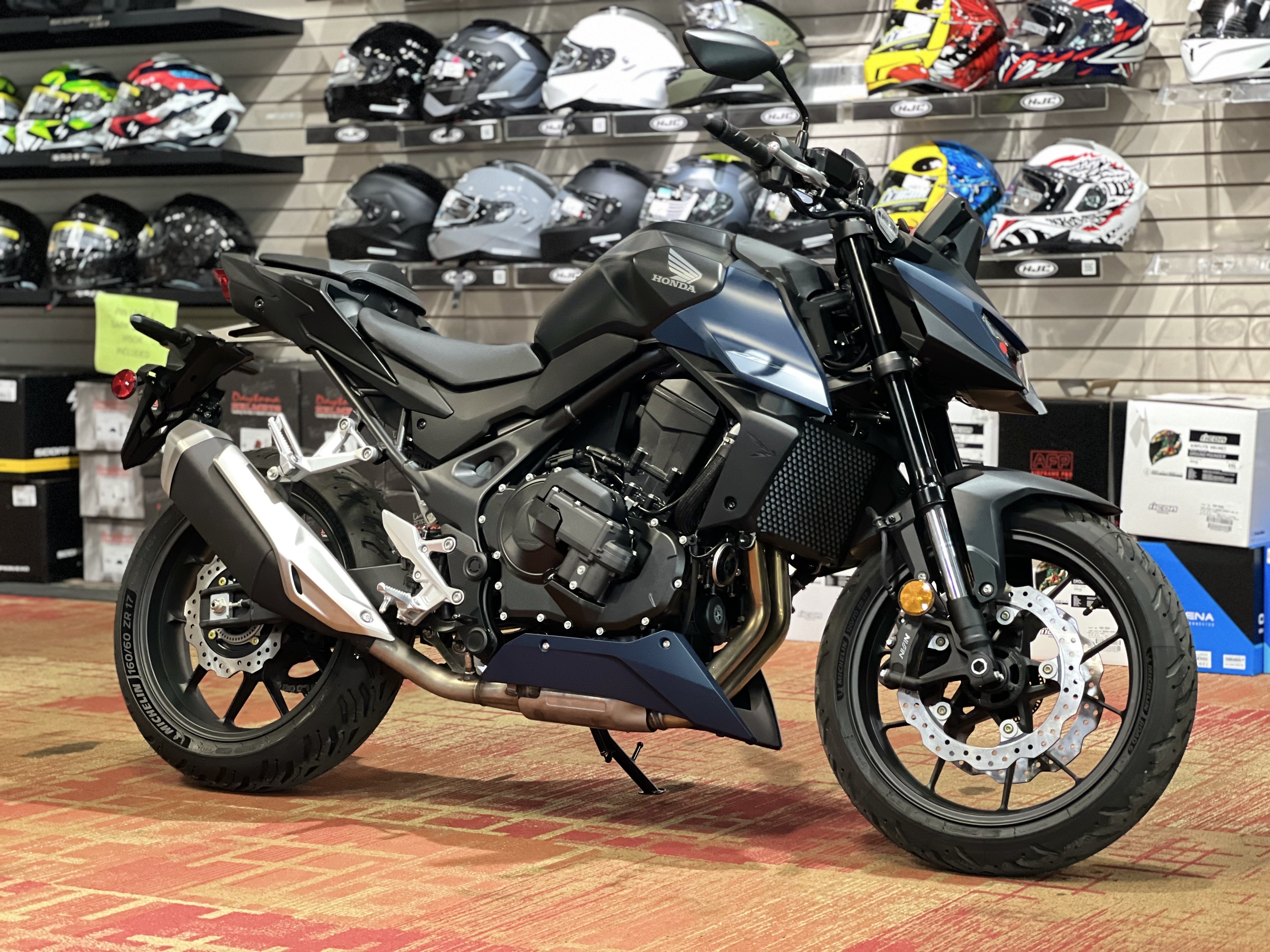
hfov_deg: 25.3
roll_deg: -0.2
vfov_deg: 19.1
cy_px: 476
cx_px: 635
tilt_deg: -4.3
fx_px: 2825
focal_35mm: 77
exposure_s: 1/15
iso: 400
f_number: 2.8
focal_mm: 9
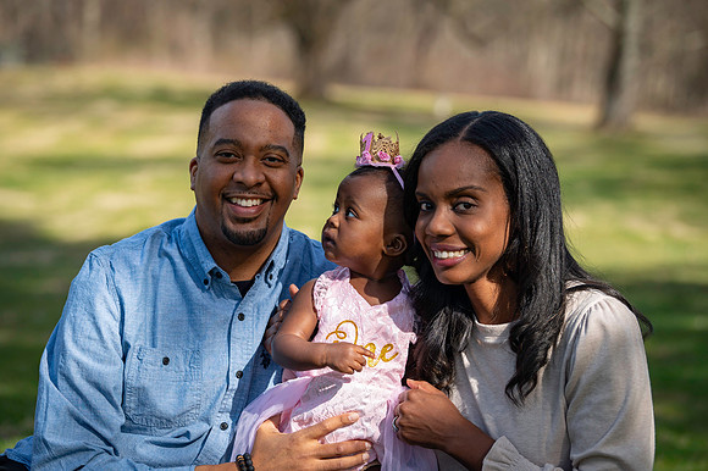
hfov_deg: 18.6
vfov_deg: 12.4
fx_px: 2162
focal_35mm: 110
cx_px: 354
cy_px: 236
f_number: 4
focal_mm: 110
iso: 250
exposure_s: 1/1250
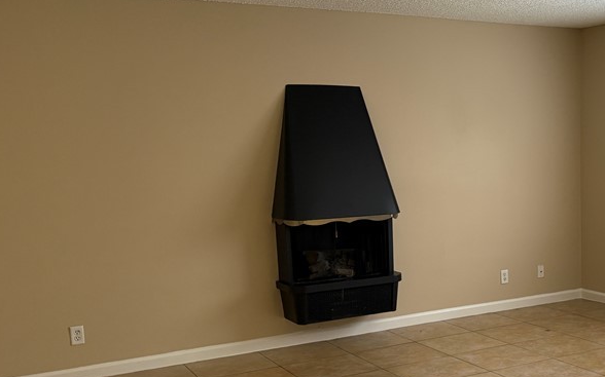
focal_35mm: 48
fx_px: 791
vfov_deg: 26.7
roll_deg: +1.6
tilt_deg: -6.6
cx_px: 482
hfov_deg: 40.2
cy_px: 242
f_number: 1.6
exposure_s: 1/60
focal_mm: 5.96
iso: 200
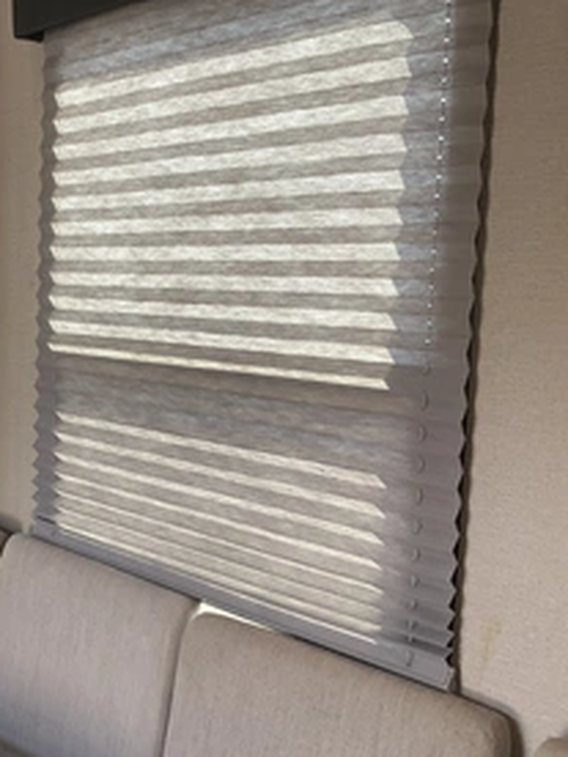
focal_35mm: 42
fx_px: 919
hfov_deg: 32.2
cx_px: 30
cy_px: 362
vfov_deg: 44.8
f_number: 1.8
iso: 64
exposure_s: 1/122
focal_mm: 3
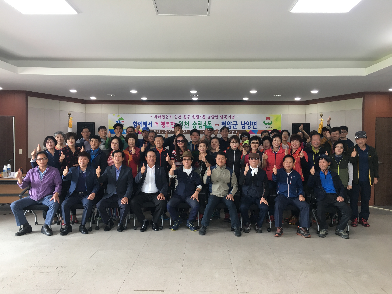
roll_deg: -1.0
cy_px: 147
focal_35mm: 29
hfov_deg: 61.7
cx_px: 196
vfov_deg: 48.2
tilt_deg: -1.8
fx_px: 328
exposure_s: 1/30
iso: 50
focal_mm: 4.15
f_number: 2.2
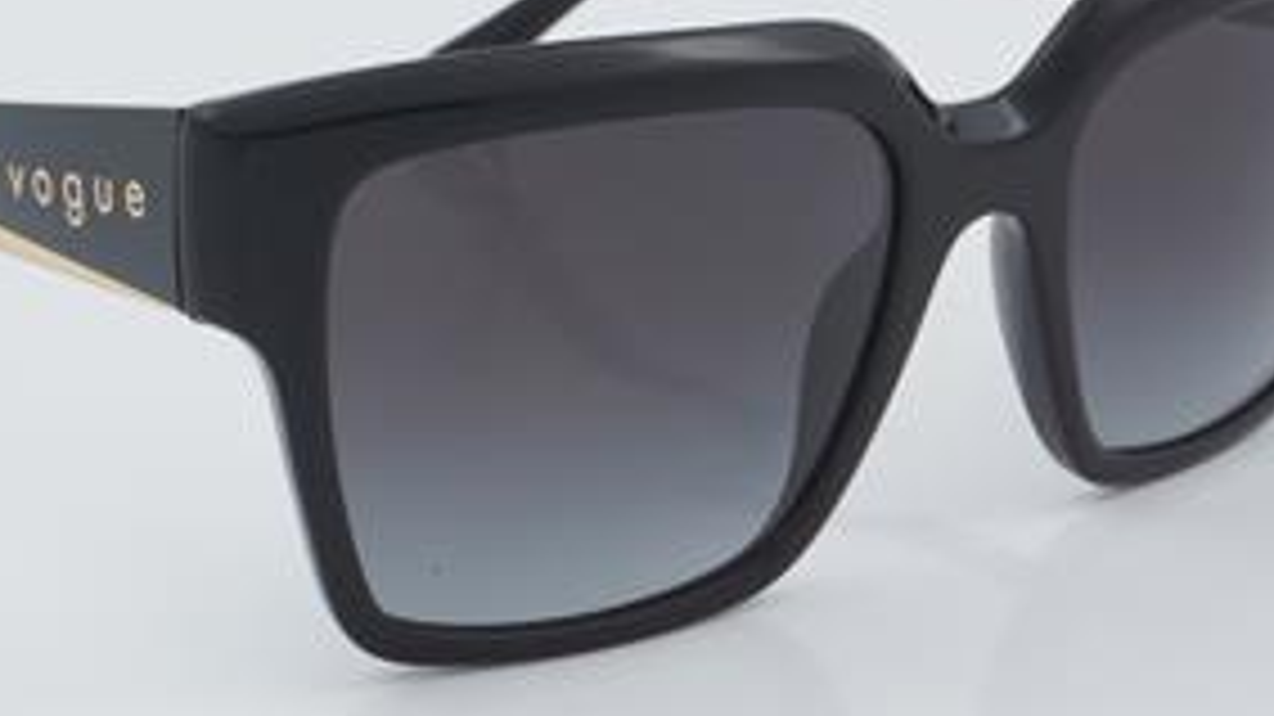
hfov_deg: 19.3
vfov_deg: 10.9
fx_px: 3749
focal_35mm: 111
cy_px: 275
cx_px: 563
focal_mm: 50
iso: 100
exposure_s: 1/4
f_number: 32
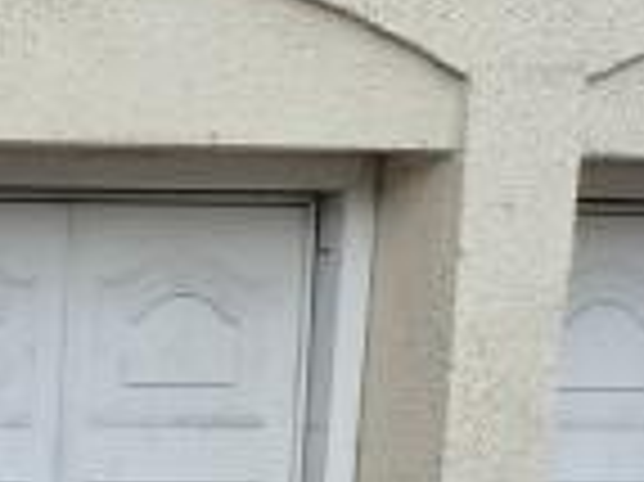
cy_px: 743
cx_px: -1590
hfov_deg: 8.7
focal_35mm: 165
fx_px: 3067
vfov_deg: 8.8
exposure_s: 1/448
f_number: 1.8
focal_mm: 5.4
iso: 25
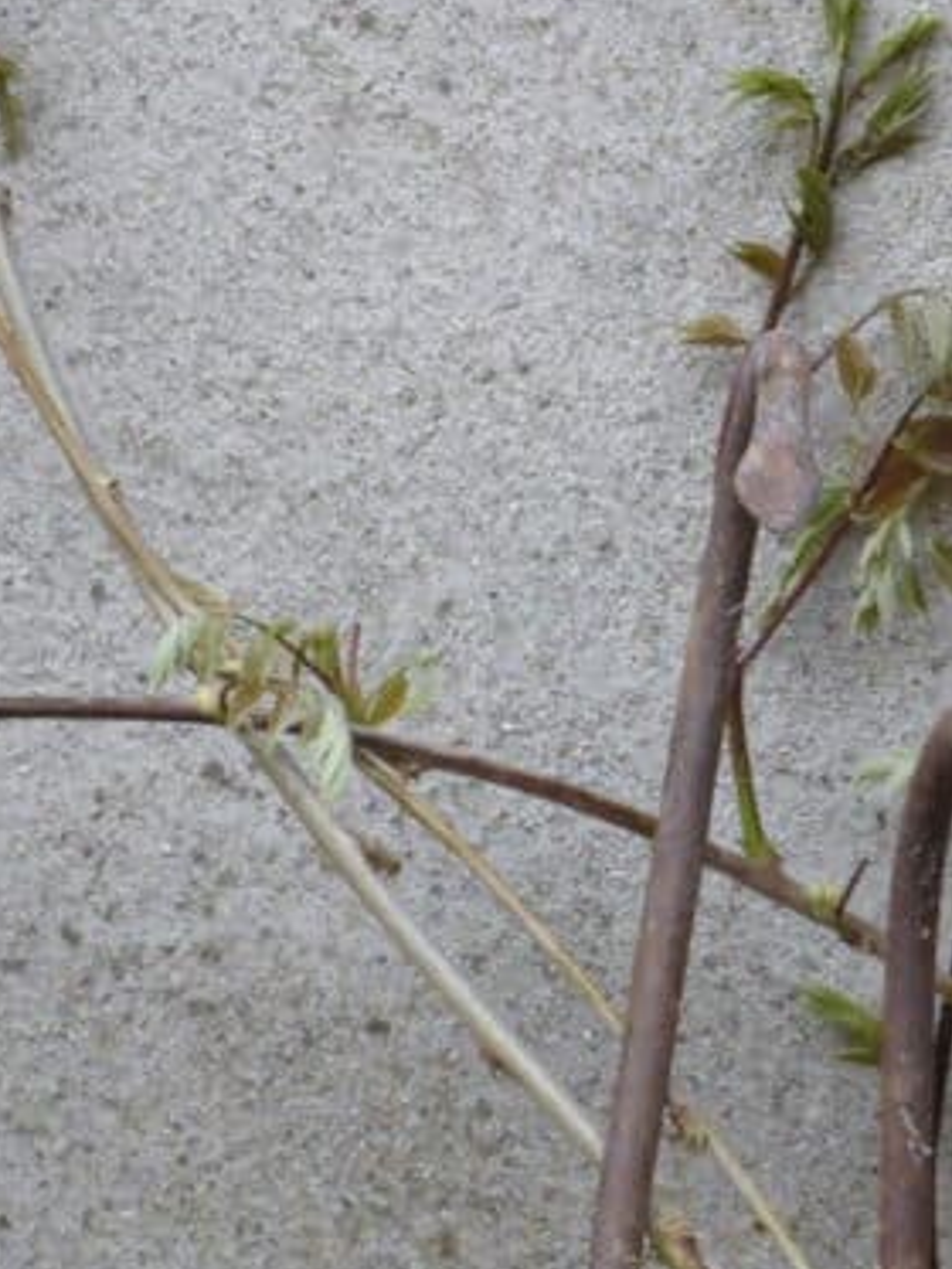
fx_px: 3921
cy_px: -68
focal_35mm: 107
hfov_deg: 13.8
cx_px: 741
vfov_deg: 17.8
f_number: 3.7
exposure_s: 1/60
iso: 400
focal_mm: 6.7
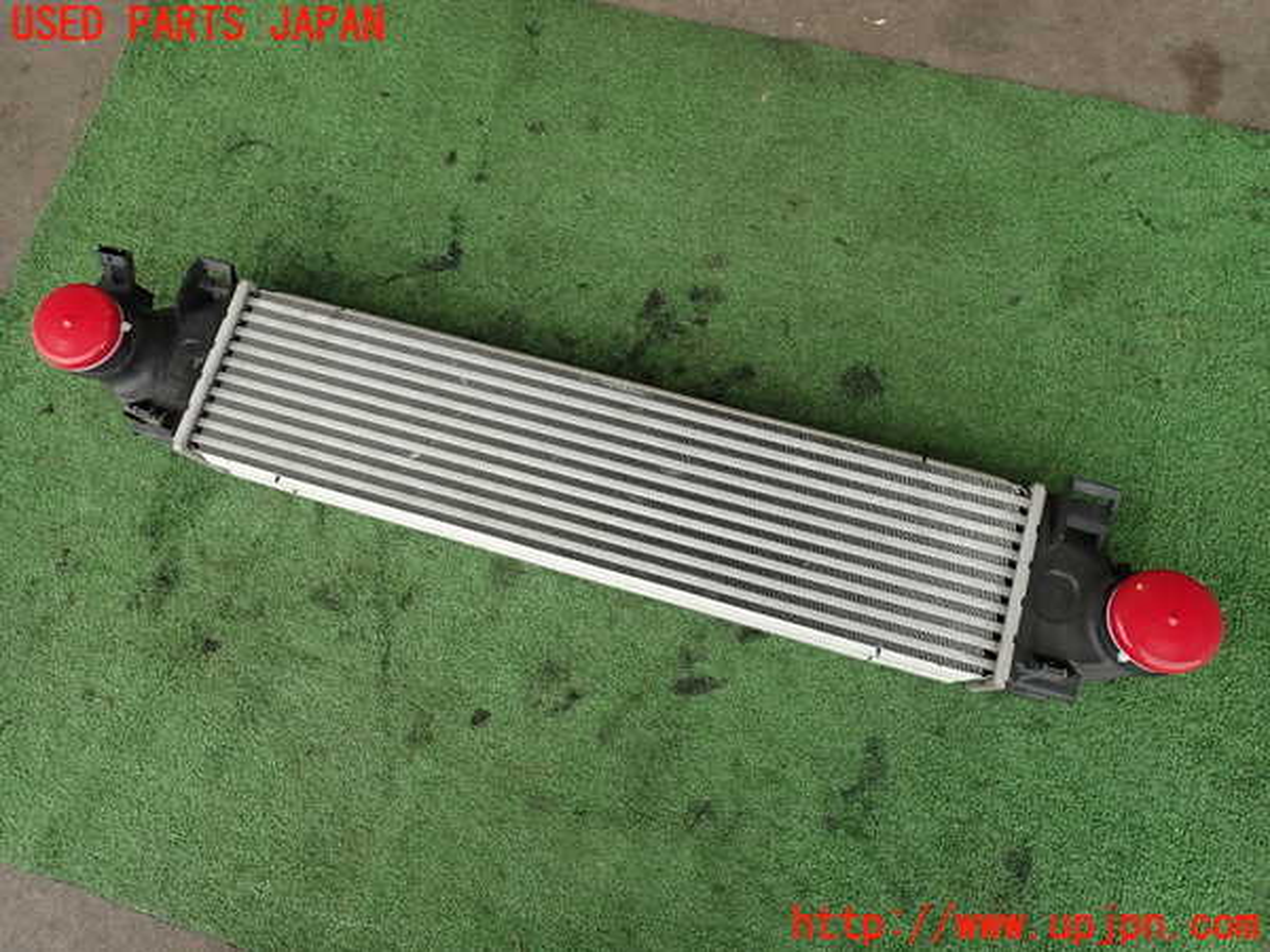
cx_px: 635
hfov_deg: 69.4
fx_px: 917
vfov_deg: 54.9
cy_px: 476
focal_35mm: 25
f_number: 2.8
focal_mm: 4.5
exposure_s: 1/200
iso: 100
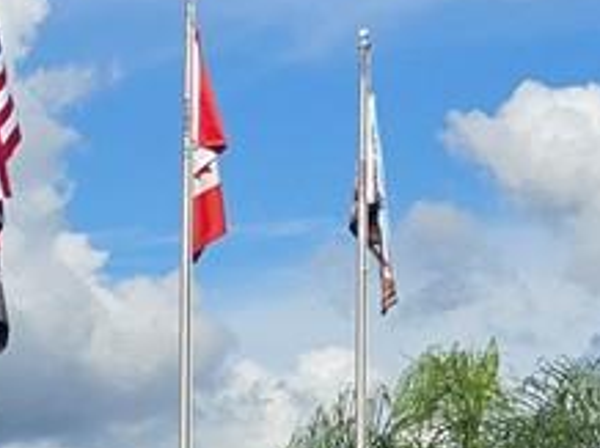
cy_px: 772
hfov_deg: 10.4
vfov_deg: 8.5
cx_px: -746
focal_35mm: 169
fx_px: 2926
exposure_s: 1/2145
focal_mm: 5.4
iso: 25
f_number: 1.8
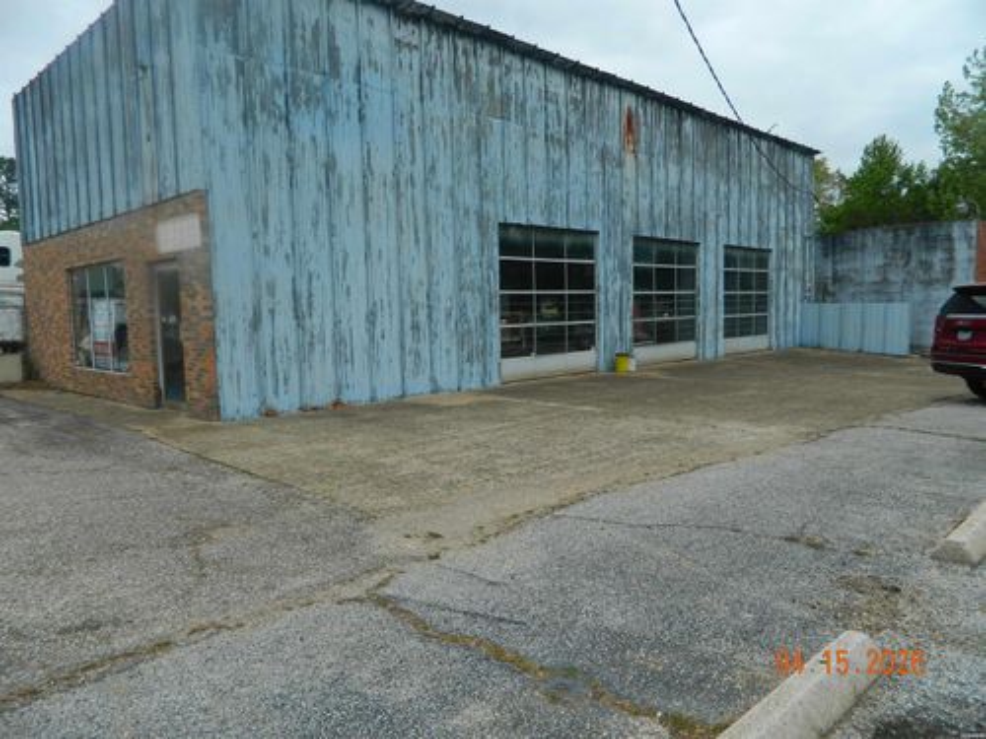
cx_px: 493
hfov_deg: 69.4
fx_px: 712
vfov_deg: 54.9
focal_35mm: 25
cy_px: 370
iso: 80
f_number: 8.7
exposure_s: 1/160
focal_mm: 4.5
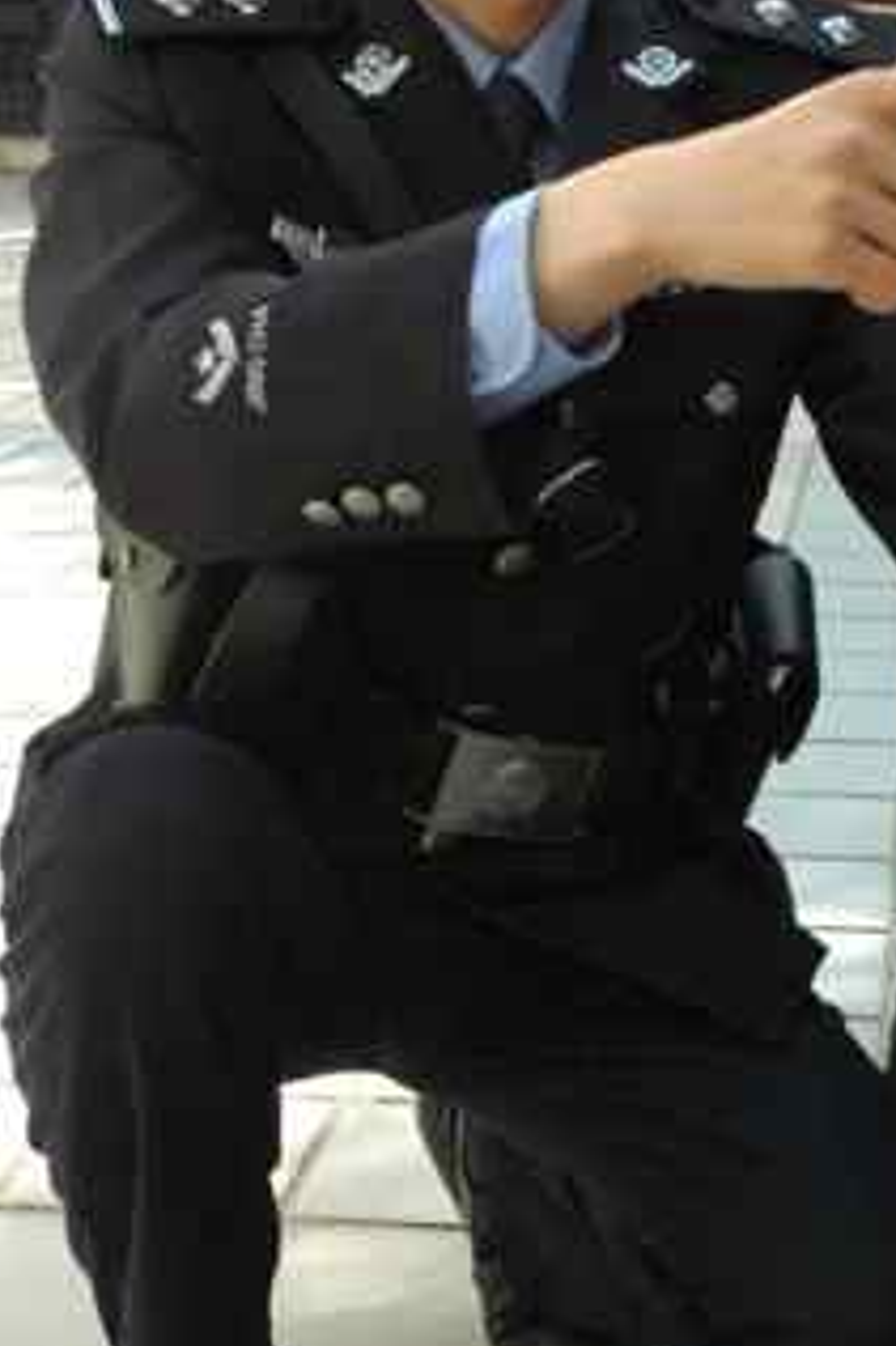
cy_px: 446
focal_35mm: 71
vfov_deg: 28.3
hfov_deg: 18.9
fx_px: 2651
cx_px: 775
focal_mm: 25
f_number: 9
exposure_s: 1/320
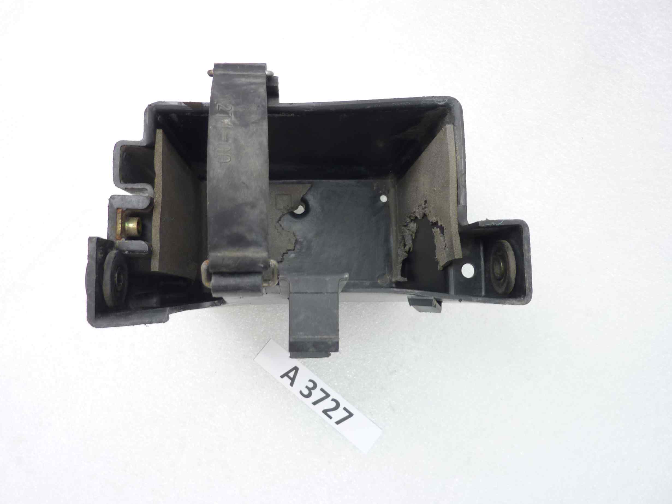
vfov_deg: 53.0
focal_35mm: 26
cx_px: 328
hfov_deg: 67.3
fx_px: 505
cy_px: 244
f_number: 3.3
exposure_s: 1/8
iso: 80
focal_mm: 4.1
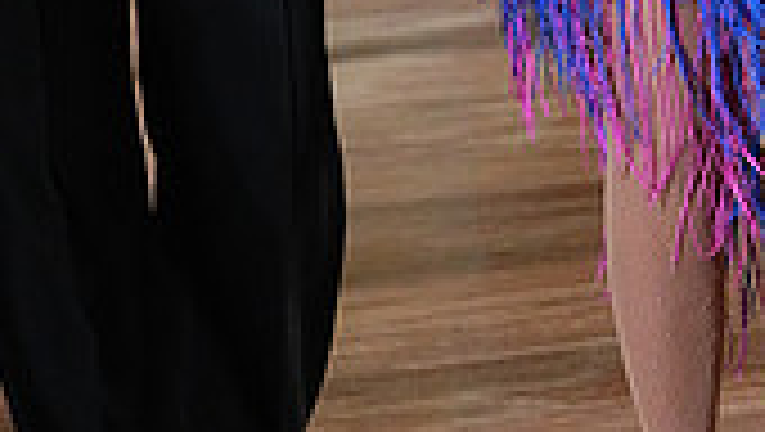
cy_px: -306
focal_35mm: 443
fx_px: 8995
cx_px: 583
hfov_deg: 4.9
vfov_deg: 2.7
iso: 8000
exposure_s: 1/400
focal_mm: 124
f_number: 6.3
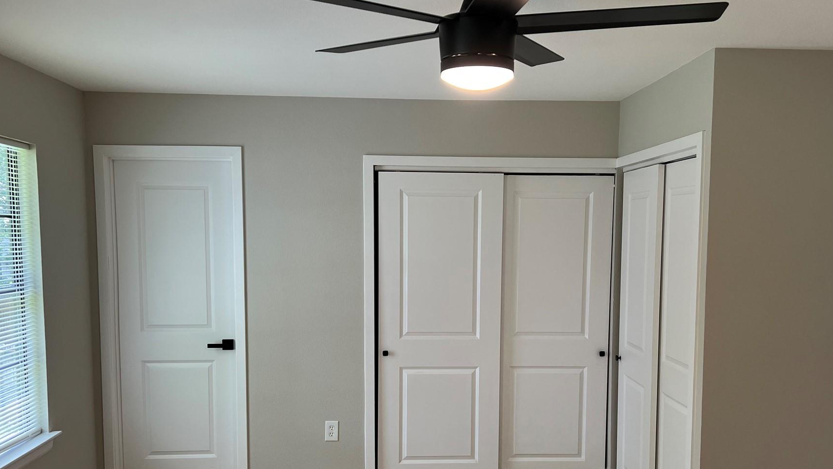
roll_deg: +0.4
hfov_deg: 58.0
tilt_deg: -5.7
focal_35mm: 34
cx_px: 433
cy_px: 309
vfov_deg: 34.4
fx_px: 751
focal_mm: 5.7
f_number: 1.5
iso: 80
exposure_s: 1/120
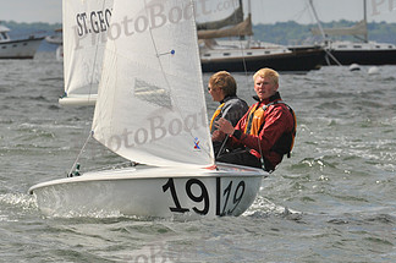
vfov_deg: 3.4
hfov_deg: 5.1
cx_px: 306
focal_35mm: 403
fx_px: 4426
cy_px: 177
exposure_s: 1/800
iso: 200
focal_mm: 150
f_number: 9
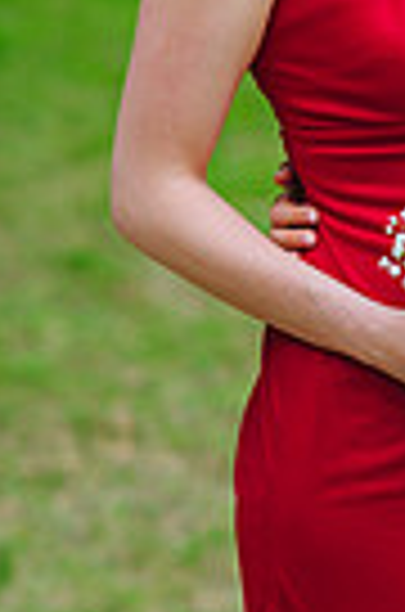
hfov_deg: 4.8
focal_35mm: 282
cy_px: 140
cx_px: 630
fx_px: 4783
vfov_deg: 7.3
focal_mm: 85
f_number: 2.2
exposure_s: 1/250
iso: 50
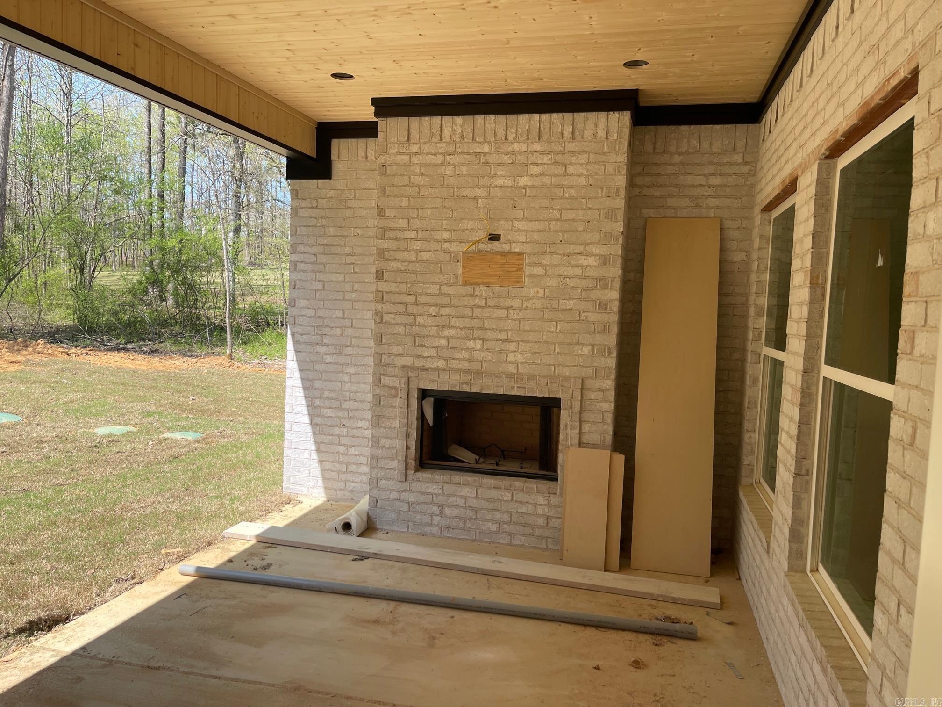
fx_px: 708
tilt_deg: -4.5
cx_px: 471
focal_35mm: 26
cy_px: 354
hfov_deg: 67.3
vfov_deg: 53.1
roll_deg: -2.1
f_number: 1.6
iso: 32
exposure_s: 1/901
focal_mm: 5.1
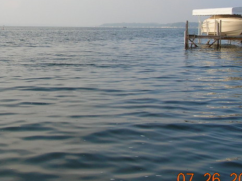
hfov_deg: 27.0
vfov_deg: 20.5
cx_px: 59
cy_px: 38
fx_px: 496
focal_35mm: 71
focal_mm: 6
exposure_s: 1/347
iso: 50
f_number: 3.7
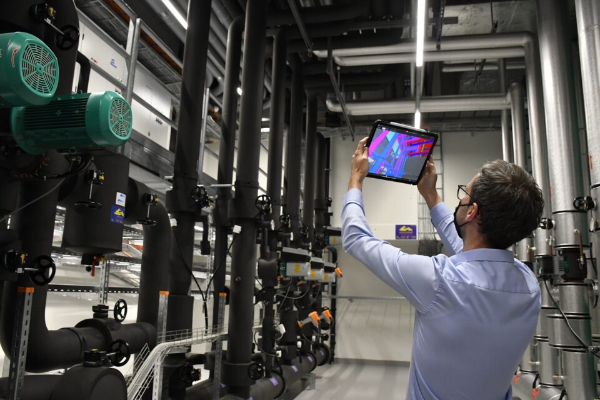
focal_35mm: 27
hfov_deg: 67.4
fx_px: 450
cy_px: 200
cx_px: 300
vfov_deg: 47.9
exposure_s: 1/125
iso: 1800
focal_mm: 18
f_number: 3.5
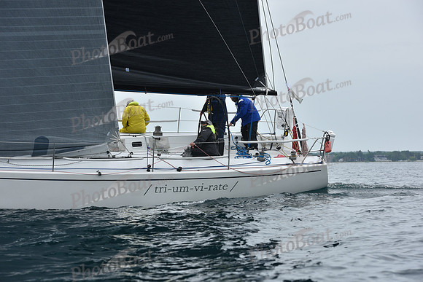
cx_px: 212
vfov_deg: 13.7
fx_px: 1175
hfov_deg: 20.4
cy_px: 141
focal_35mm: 100
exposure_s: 1/800
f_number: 6.3
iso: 250
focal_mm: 100
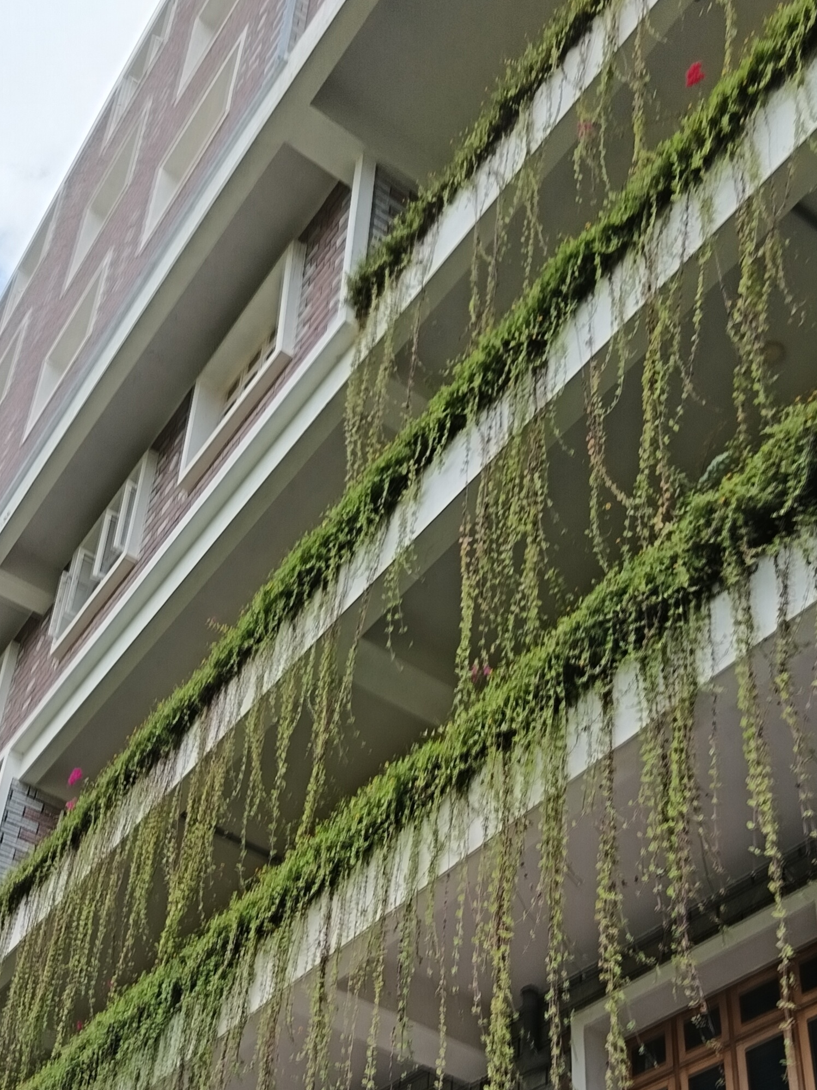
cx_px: 330
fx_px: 1511
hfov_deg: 30.2
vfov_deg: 37.8
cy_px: 913
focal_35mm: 48
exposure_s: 1/112
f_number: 1.75
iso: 100
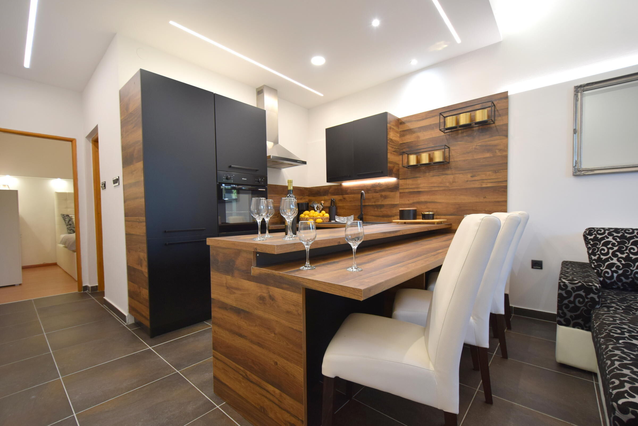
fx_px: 266
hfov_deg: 100.4
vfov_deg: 77.3
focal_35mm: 15
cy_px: 213
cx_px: 319
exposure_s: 1/60
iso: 450
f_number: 4
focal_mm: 10
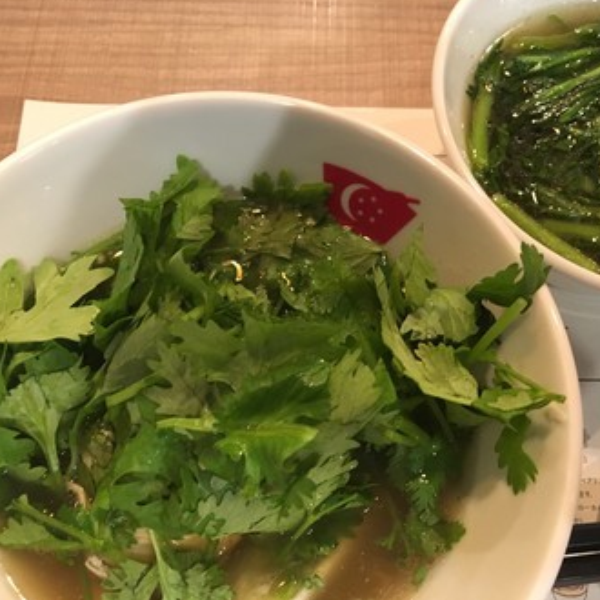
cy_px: 295
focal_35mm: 35
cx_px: 318
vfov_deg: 47.2
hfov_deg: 47.2
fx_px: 686
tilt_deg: -66.0
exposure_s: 1/15
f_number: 2.2
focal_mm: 4.15
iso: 200
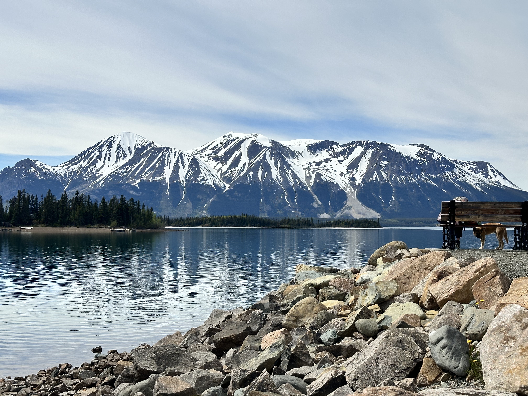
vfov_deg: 30.3
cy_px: 198
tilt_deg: +1.1
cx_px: 264
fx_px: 732
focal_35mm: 48
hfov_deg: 39.7
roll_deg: -0.3
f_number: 1.78
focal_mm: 6.86
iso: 64
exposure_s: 1/8929
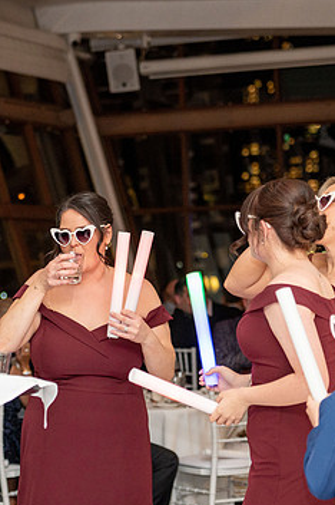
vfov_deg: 17.1
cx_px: -10
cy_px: 275
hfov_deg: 11.3
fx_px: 1678
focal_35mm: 120
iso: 2500
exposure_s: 1/200
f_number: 2.8
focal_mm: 70
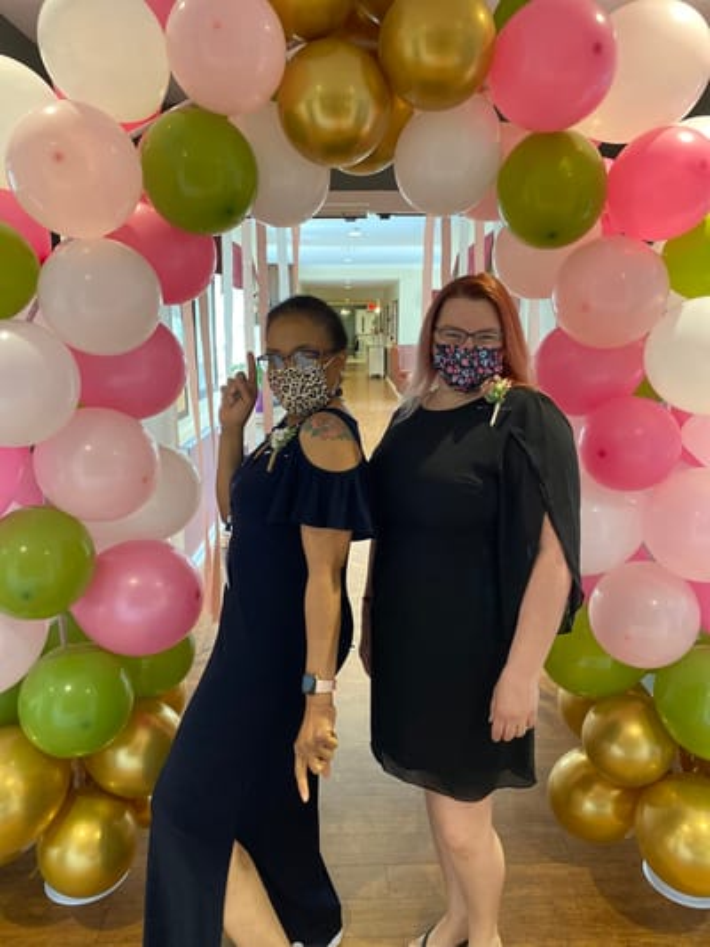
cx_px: 355
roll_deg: -0.2
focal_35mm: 26
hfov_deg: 53.1
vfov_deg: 67.3
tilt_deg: -10.8
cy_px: 474
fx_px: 711
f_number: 1.8
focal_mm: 4.25
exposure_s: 1/60
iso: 250
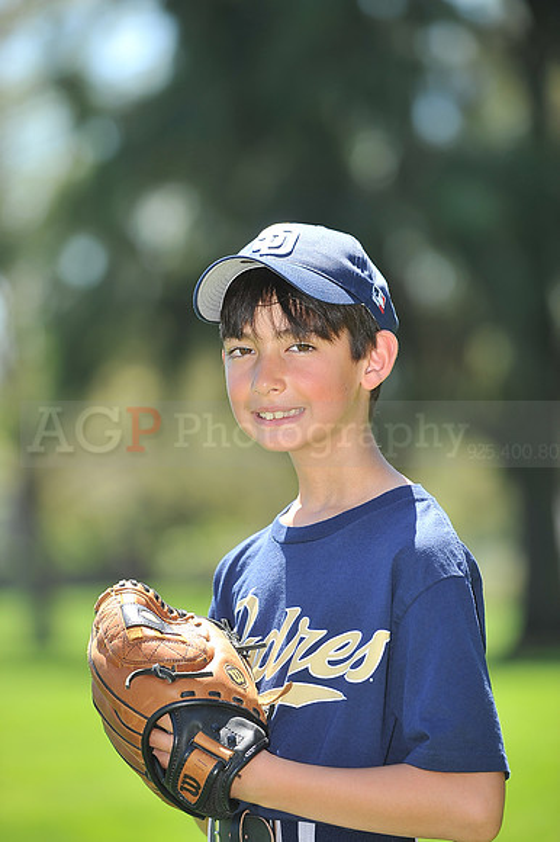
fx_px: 4672
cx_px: 280
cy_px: 421
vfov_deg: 10.3
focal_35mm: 200
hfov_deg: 6.9
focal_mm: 200
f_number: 4.5
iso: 200
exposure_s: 1/500
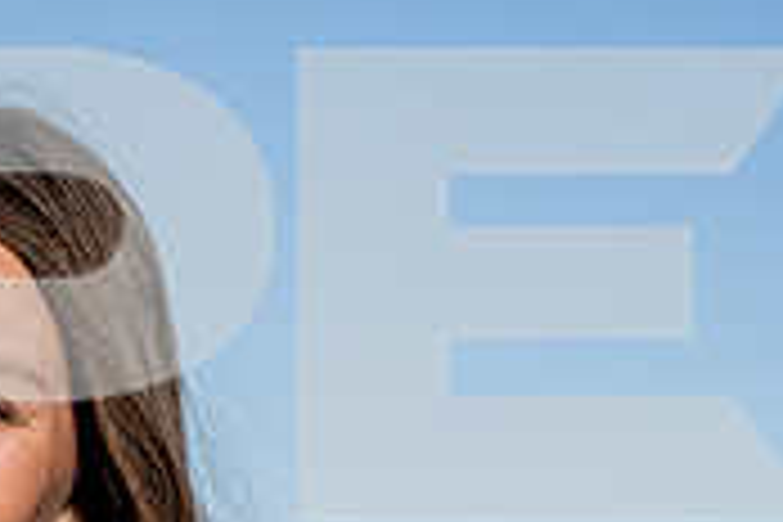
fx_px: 4350
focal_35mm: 200
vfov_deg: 6.8
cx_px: -315
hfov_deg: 10.0
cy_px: 835
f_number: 8
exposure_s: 1/250
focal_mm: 60
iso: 100
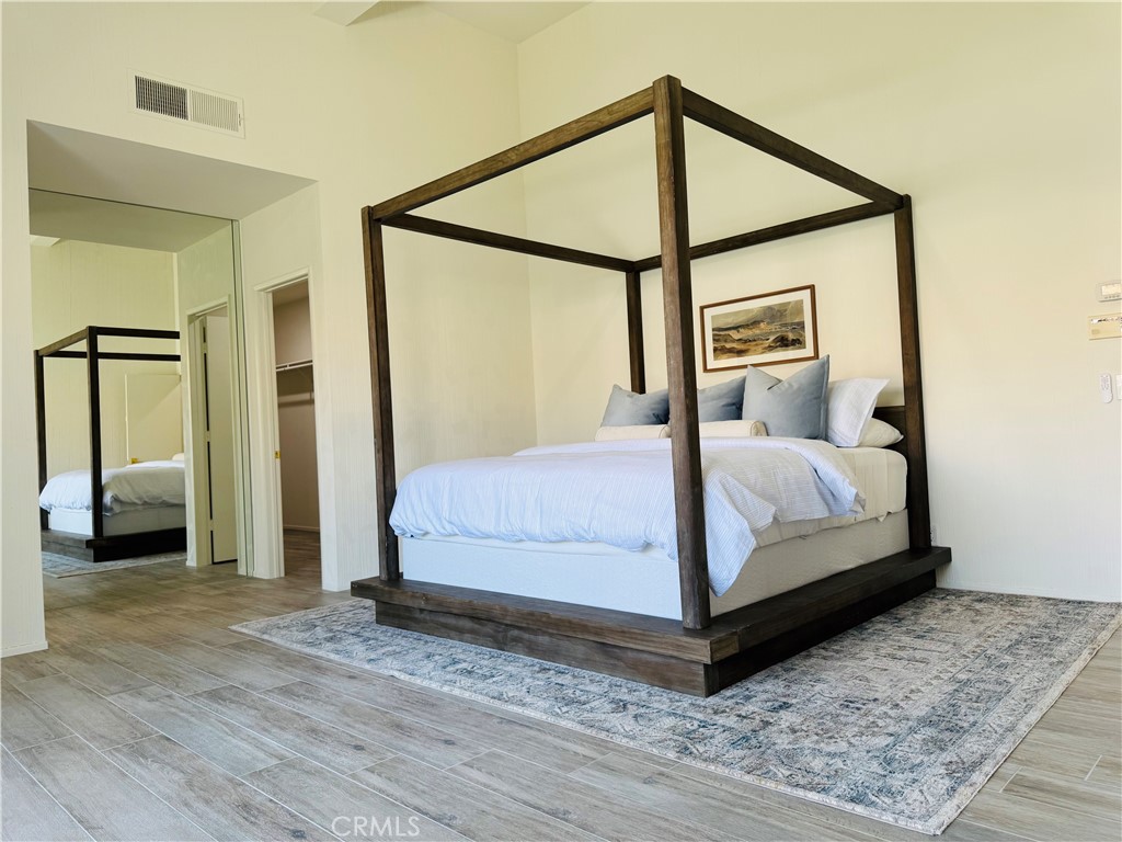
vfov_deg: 56.8
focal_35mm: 24
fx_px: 778
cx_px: 561
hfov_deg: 71.6
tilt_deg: +0.3
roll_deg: +2.7
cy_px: 421
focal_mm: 6.76
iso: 80
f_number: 1.78
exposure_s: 1/120
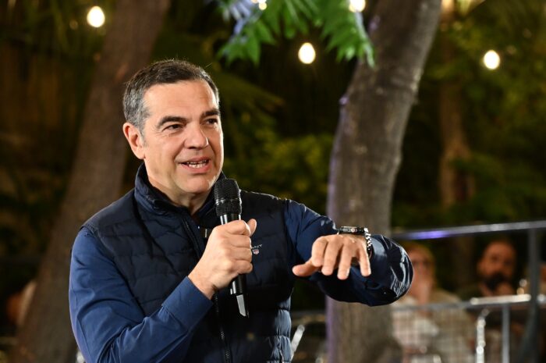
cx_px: 273
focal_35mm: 180
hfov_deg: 11.4
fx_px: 2727
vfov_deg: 7.6
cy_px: 182
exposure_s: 1/250
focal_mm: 120
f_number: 4.5
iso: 2800
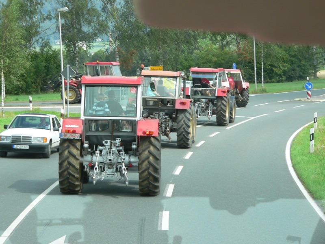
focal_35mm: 126
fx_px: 1183
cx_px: 162
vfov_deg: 11.8
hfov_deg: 15.6
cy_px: 122
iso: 80
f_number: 4
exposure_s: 1/250
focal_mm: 20.9
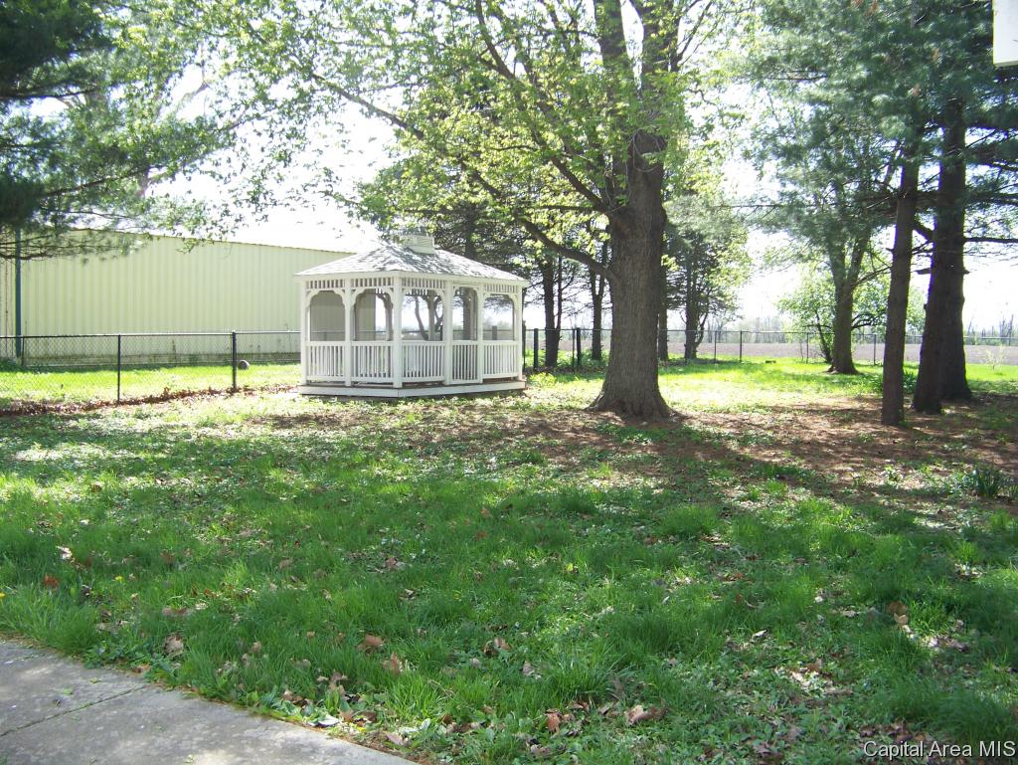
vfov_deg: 39.7
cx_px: 509
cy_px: 382
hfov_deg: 51.3
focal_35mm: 36
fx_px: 1059
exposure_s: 1/160
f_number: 2.8
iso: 64
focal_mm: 5.85
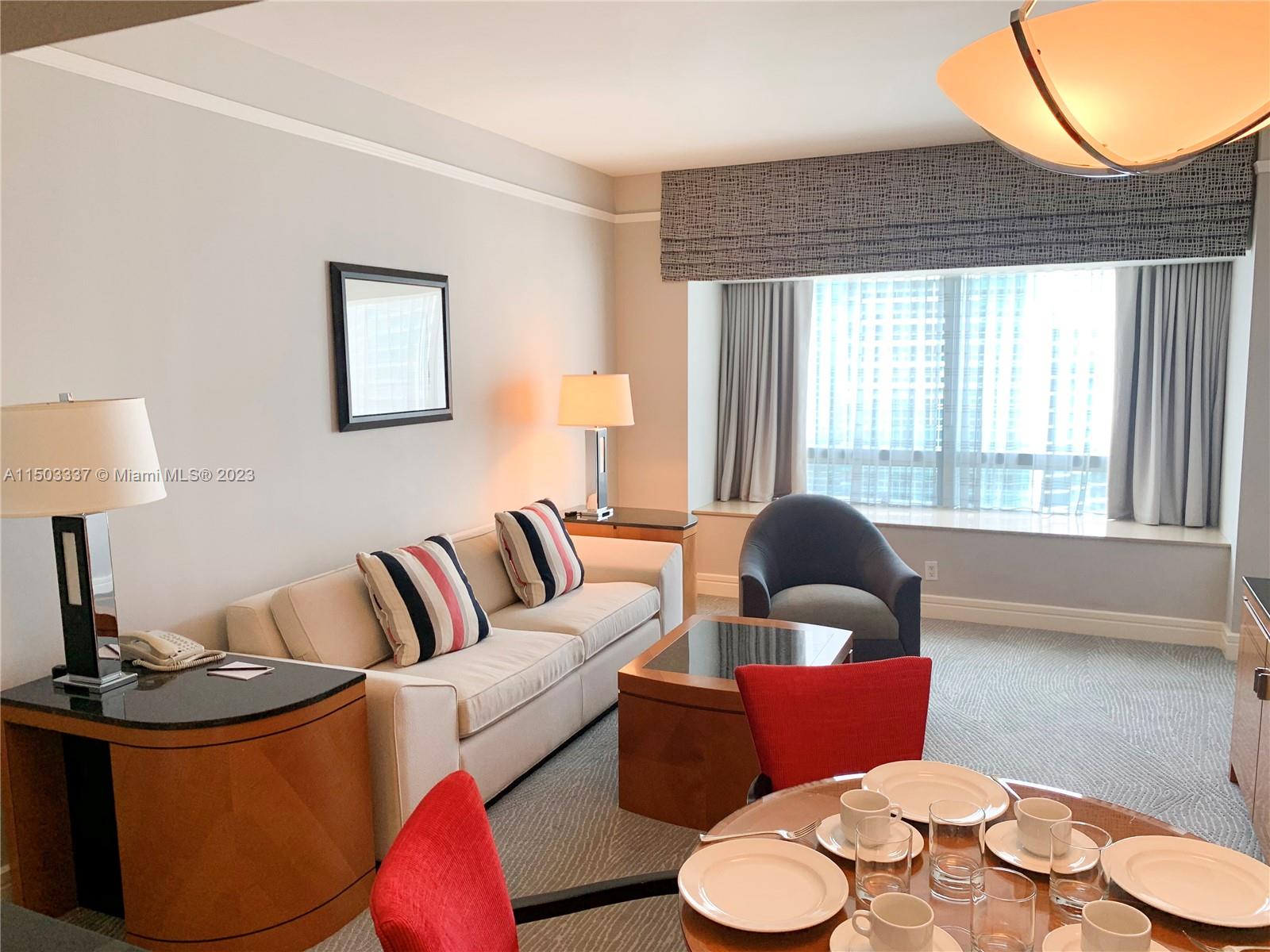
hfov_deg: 67.3
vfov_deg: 53.1
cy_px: 476
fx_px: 954
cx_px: 635
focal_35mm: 26
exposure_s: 1/60
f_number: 1.8
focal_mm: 4.25
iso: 64
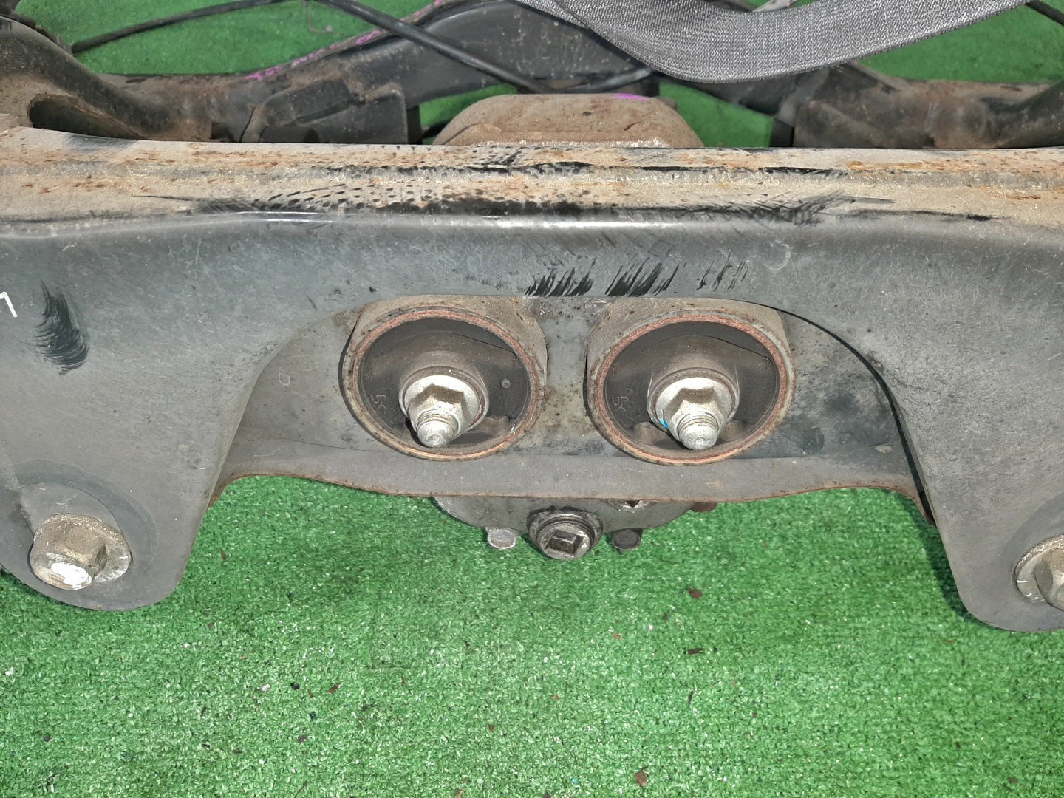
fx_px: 799
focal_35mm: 26
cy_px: 399
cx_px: 532
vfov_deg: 53.1
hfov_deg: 67.3
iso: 171
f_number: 1.7
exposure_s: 1/50
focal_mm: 3.93
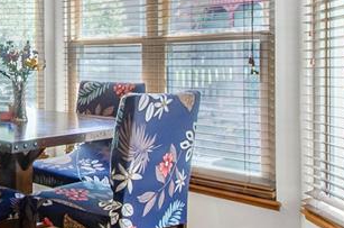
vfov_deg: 26.8
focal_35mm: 50
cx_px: -53
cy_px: 93
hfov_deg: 33.4
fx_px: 477
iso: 500
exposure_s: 1/2
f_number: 22
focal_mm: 10
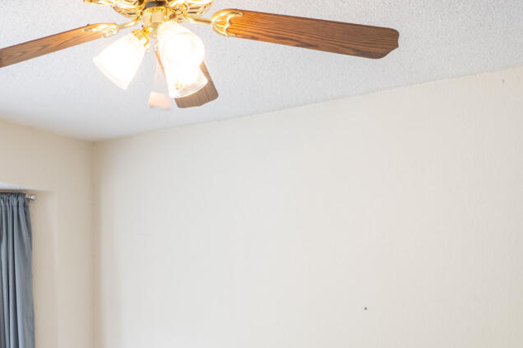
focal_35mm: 57
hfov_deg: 35.1
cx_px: 247
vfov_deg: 22.6
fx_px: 828
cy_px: 365
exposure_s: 1/30
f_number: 8
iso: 100
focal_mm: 12
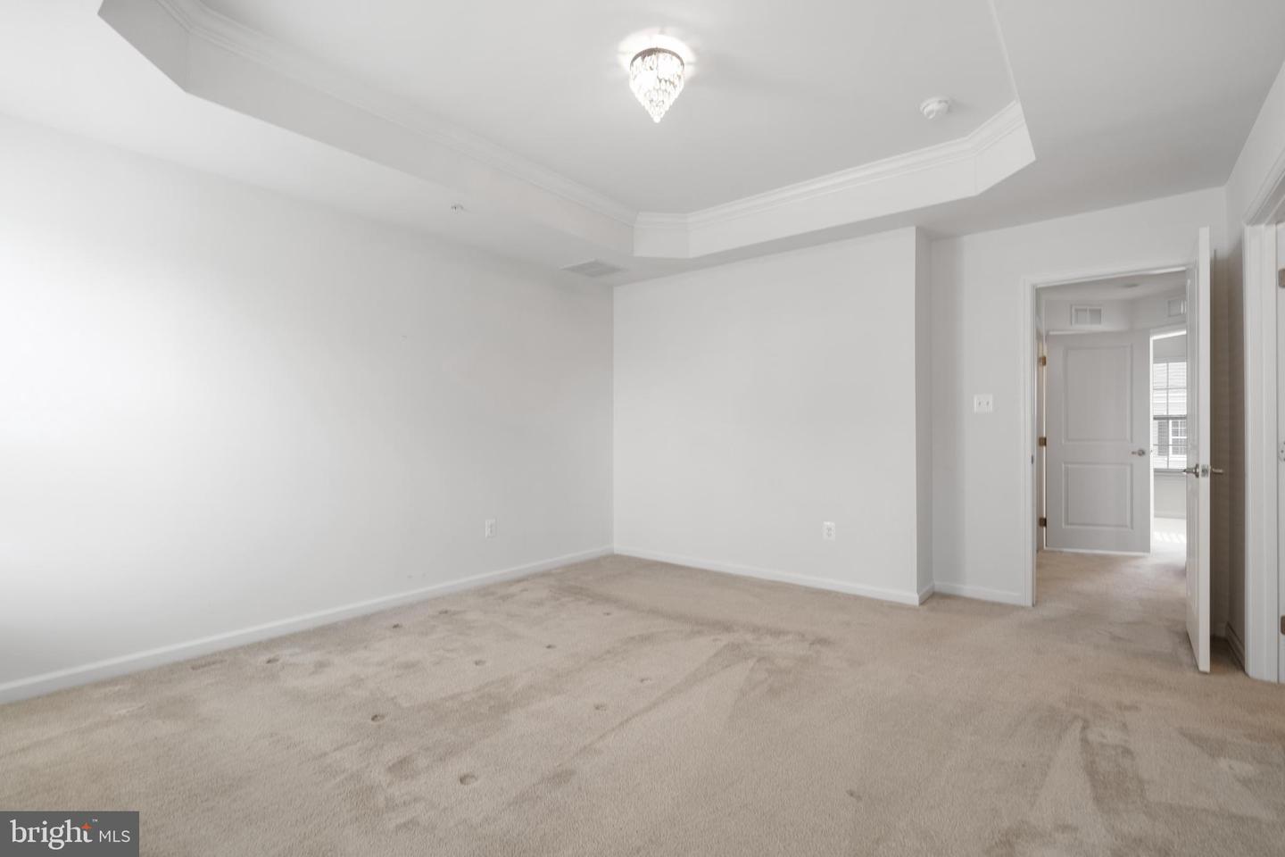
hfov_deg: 96.7
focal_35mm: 16
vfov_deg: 73.7
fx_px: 571
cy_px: 428
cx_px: 642
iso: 200
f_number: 8
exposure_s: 1/5
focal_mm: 16
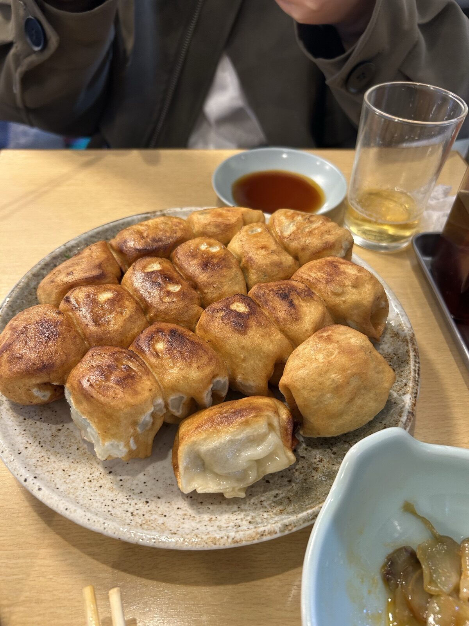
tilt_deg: -46.1
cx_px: 234
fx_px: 470
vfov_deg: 67.3
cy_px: 313
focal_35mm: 26
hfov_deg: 53.1
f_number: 1.5
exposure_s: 1/52
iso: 125
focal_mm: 5.7
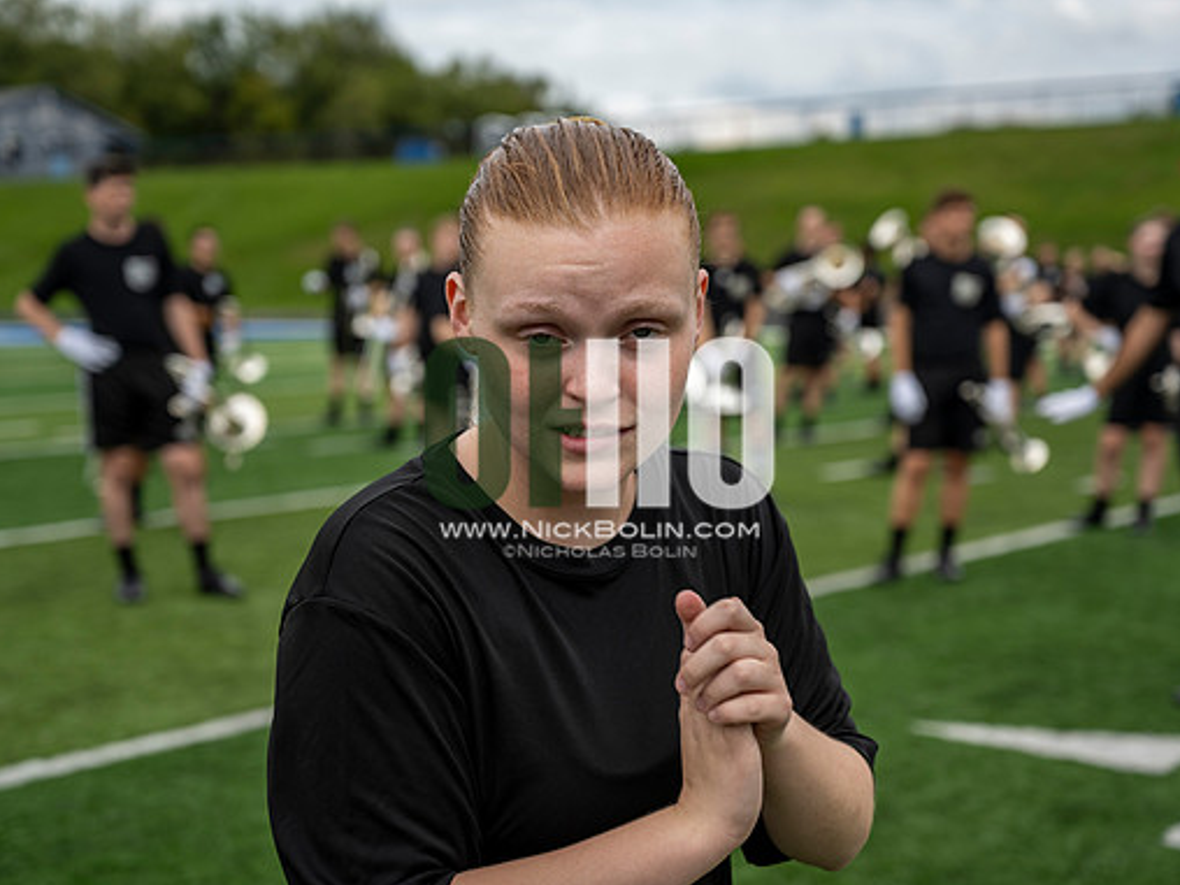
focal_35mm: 67
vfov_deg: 21.9
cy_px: 447
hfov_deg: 29.0
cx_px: 599
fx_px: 2284
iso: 160
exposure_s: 1/800
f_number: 4
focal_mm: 61
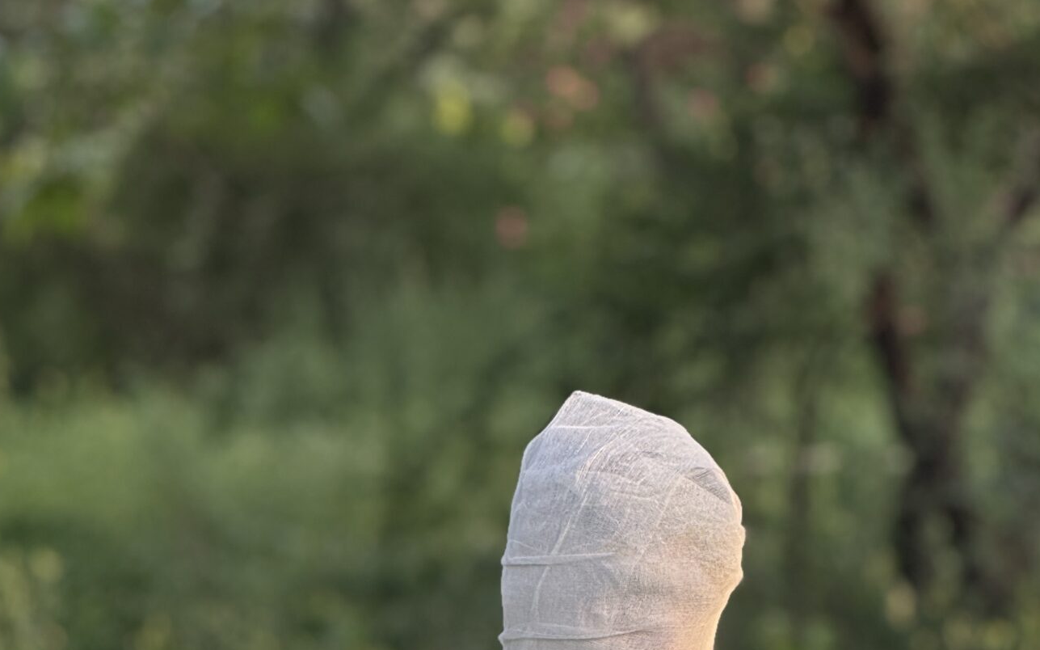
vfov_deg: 5.2
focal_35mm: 253
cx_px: 623
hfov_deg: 8.3
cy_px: 893
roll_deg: +0.4
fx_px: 7170
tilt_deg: -4.8
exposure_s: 1/142
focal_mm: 15.66
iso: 64
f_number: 2.8
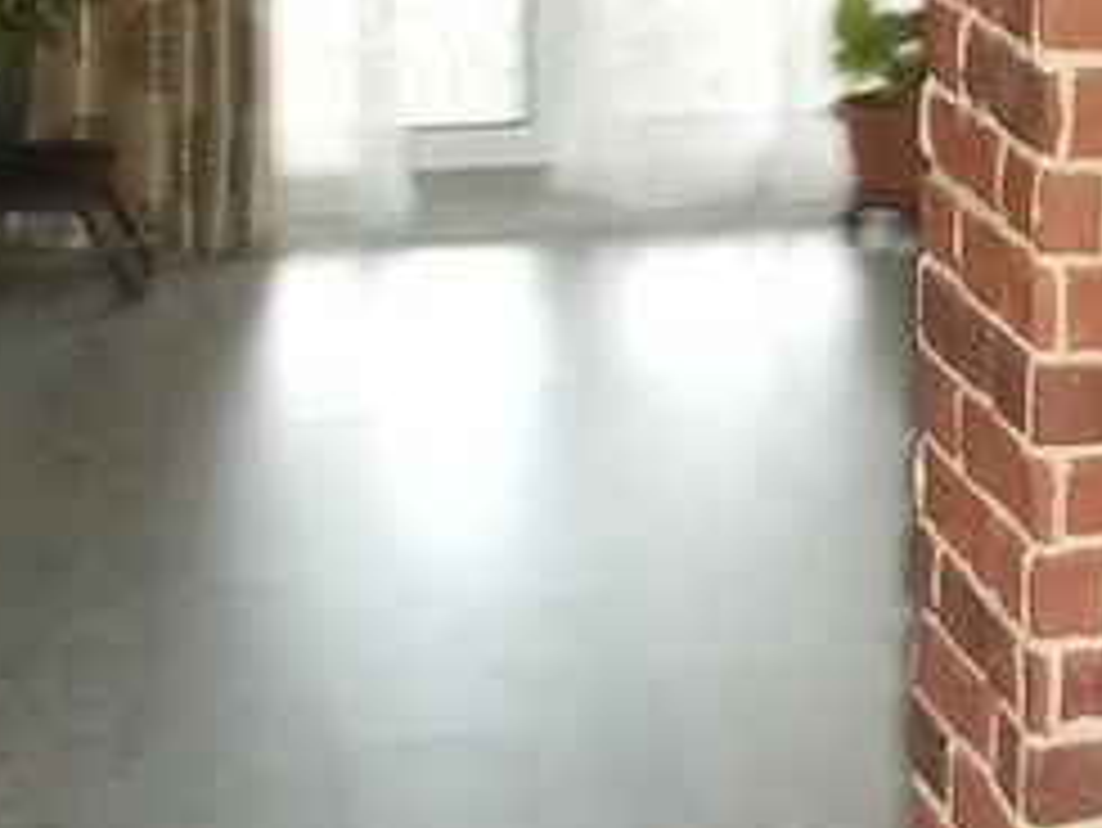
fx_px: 3376
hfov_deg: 18.0
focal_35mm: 106
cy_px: -153
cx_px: 1169
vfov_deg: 13.6
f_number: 3.2
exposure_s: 1/25
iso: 360
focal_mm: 4.6
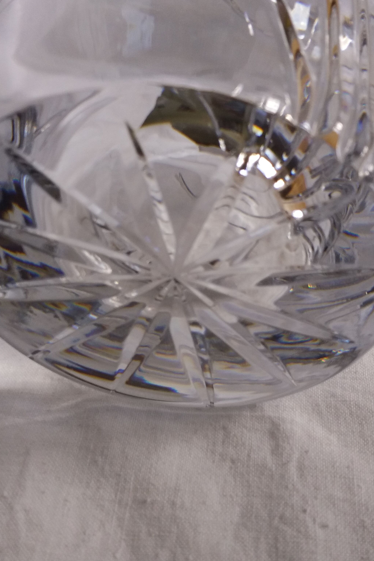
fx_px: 608
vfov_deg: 49.6
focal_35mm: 39
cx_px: 196
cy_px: 281
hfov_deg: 34.2
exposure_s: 1/40
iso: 64
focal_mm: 3.7
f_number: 1.9
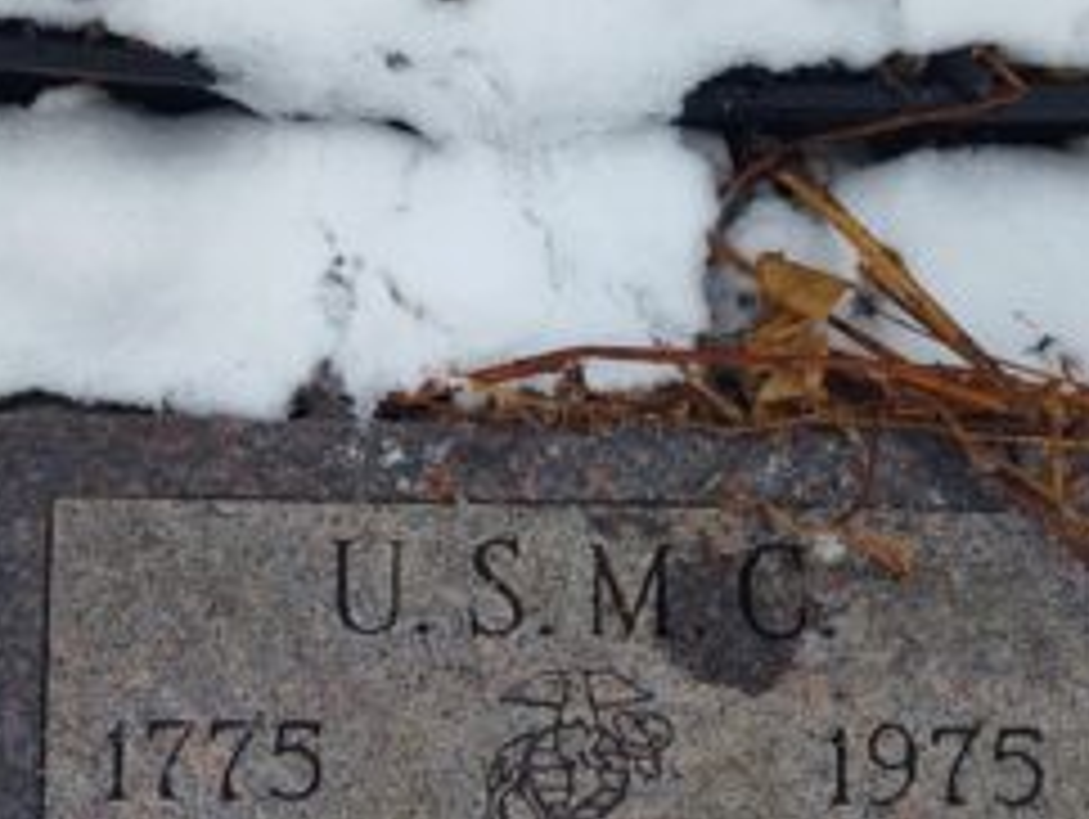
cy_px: 612
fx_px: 1795
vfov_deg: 25.4
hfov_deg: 33.7
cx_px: 450
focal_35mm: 57
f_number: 1.8
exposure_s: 1/200
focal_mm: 5.56
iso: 108
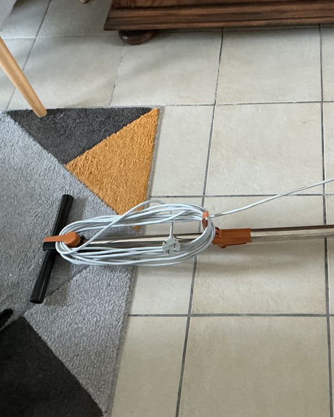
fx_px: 470
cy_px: 208
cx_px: 279
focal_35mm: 38
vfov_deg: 47.9
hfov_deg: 37.4
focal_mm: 3
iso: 250
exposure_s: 1/60
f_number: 1.8
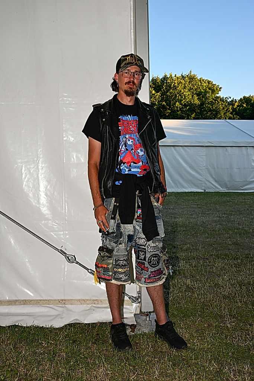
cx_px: 127
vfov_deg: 54.4
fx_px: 370
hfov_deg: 37.9
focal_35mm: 35
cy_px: 190
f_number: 7.1
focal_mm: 35
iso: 200
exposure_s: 1/160
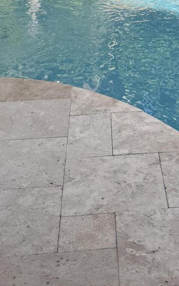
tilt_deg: -11.9
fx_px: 593
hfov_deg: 16.6
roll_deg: -2.6
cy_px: -38
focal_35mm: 76
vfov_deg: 25.0
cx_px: 201
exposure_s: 1/1727
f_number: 1.78
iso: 80
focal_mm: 6.76
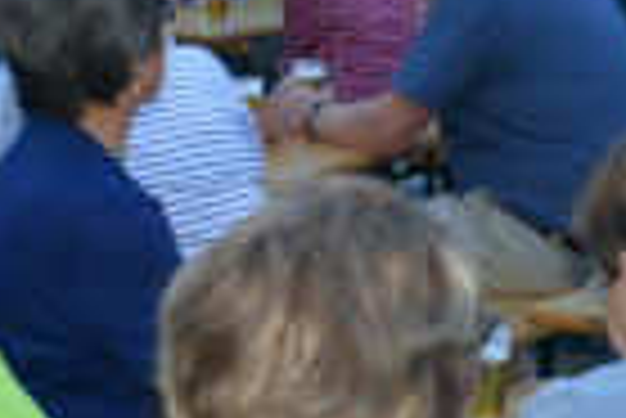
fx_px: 3528
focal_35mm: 203
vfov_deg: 6.6
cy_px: -348
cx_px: 63
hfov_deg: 10.1
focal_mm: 25
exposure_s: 1/200
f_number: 4
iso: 125
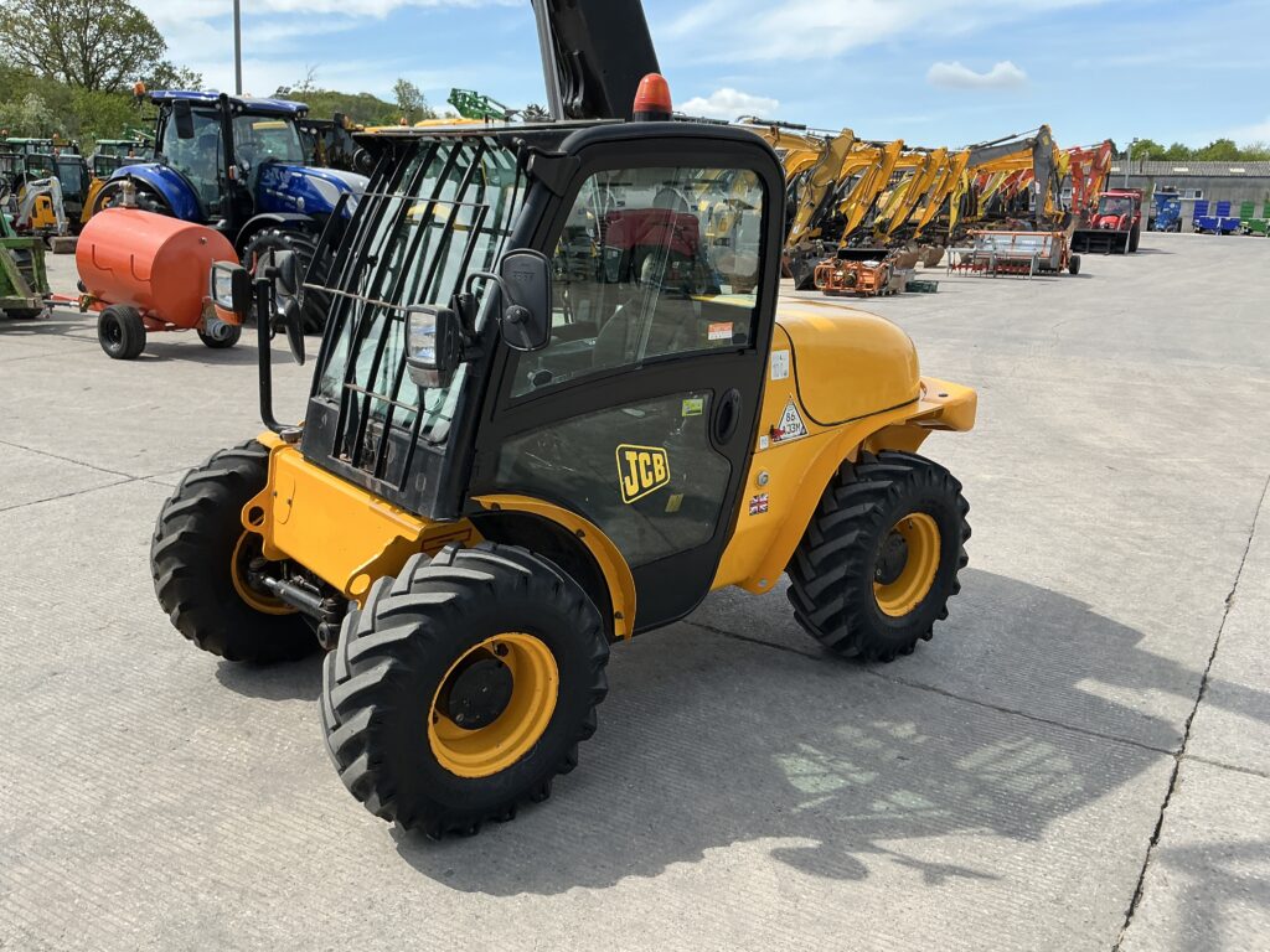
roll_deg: -1.1
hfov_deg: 63.4
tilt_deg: -12.1
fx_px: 1027
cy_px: 476
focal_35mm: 28
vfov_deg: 49.7
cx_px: 635
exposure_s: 1/1035
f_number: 1.8
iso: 25
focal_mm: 3
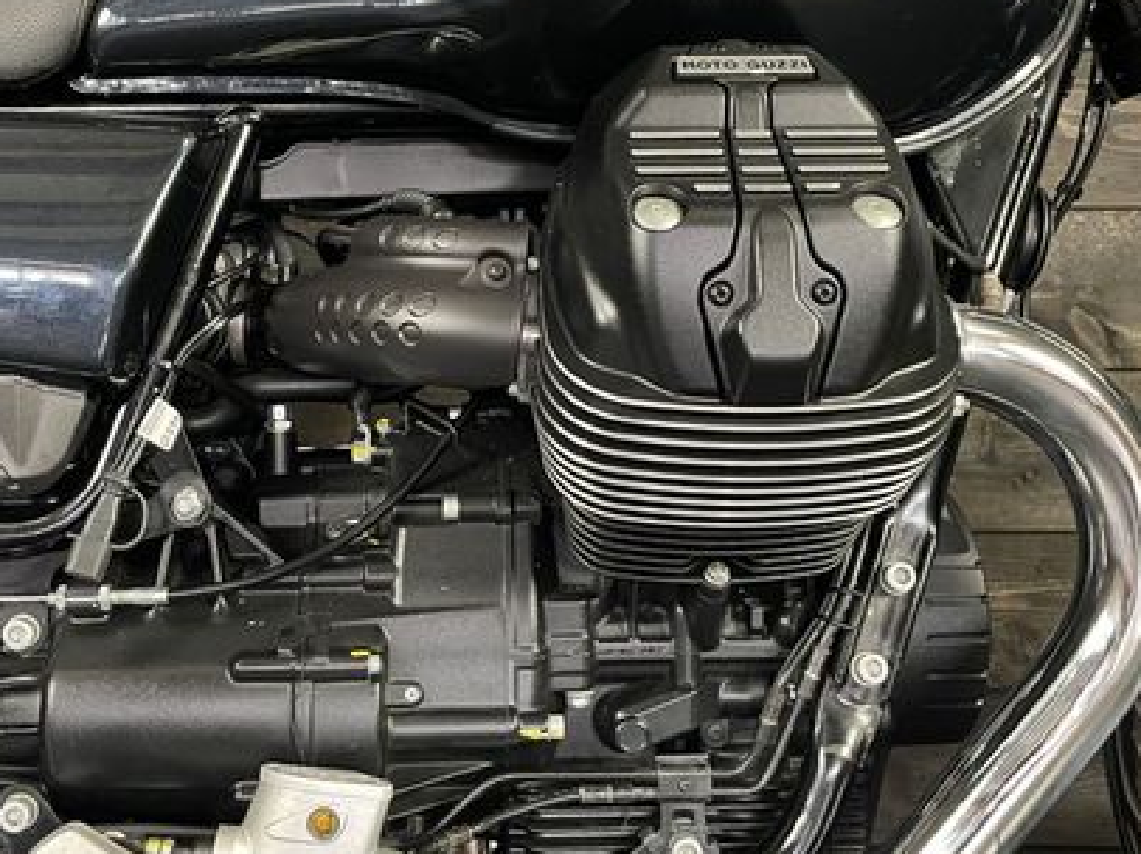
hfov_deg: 45.7
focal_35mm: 41
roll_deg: +1.2
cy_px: 368
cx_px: 486
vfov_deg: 35.0
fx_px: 1351
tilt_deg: +0.1
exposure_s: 1/50
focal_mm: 4.2
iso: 500
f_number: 1.6
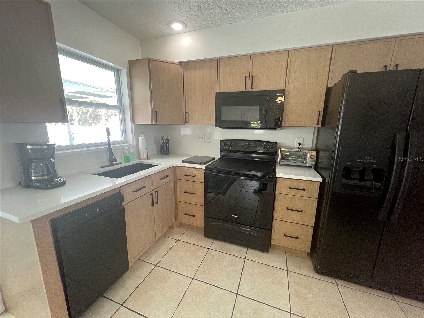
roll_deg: -0.7
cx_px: 212
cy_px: 159
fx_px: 159
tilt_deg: -10.3
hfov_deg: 106.2
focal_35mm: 13
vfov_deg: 89.9
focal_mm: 1.57
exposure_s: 1/120
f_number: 1.8
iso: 250
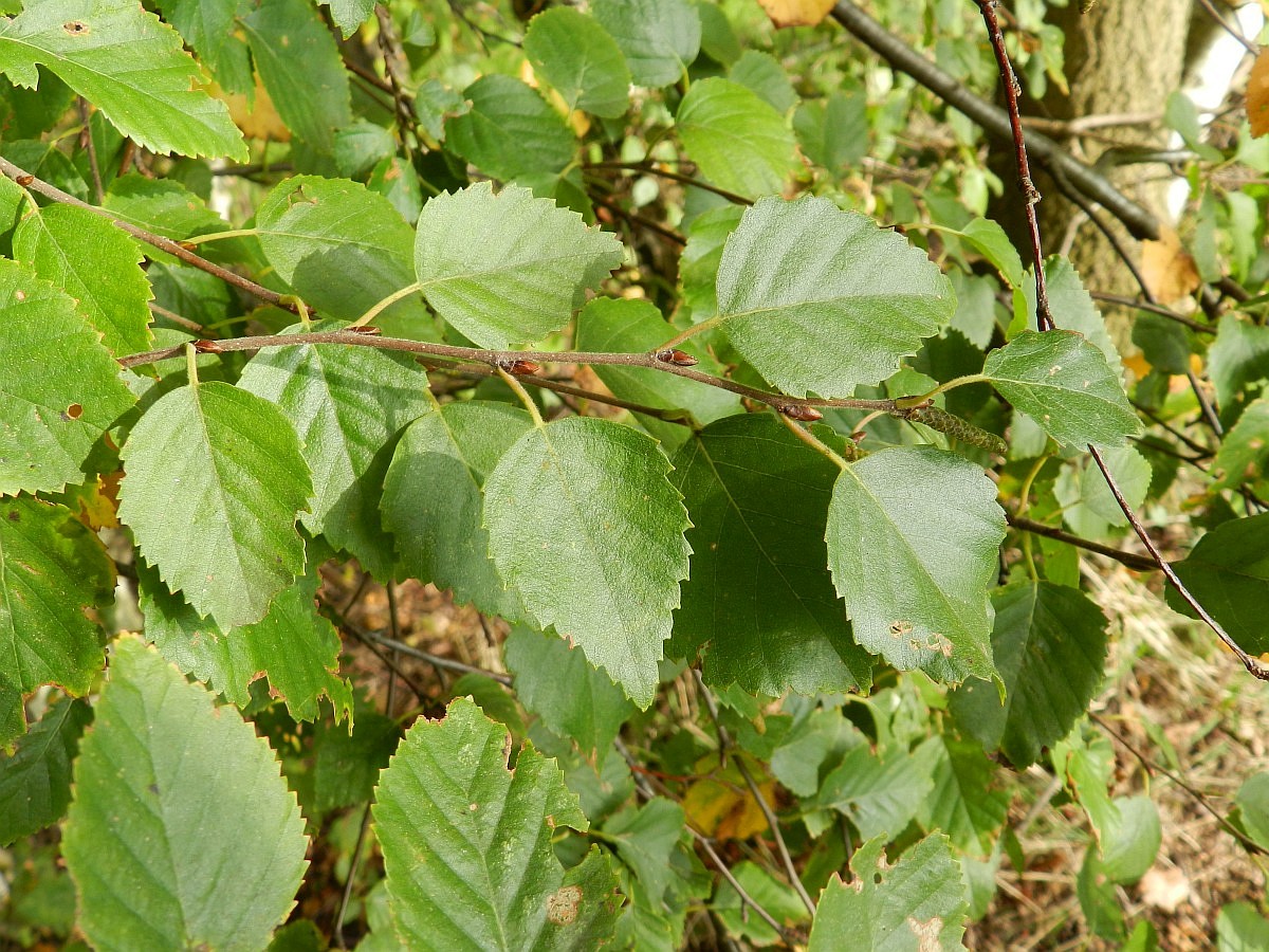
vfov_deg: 44.2
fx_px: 1173
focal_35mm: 32
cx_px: 634
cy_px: 476
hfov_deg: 56.8
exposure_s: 1/250
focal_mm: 5.6
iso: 160
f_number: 3.7
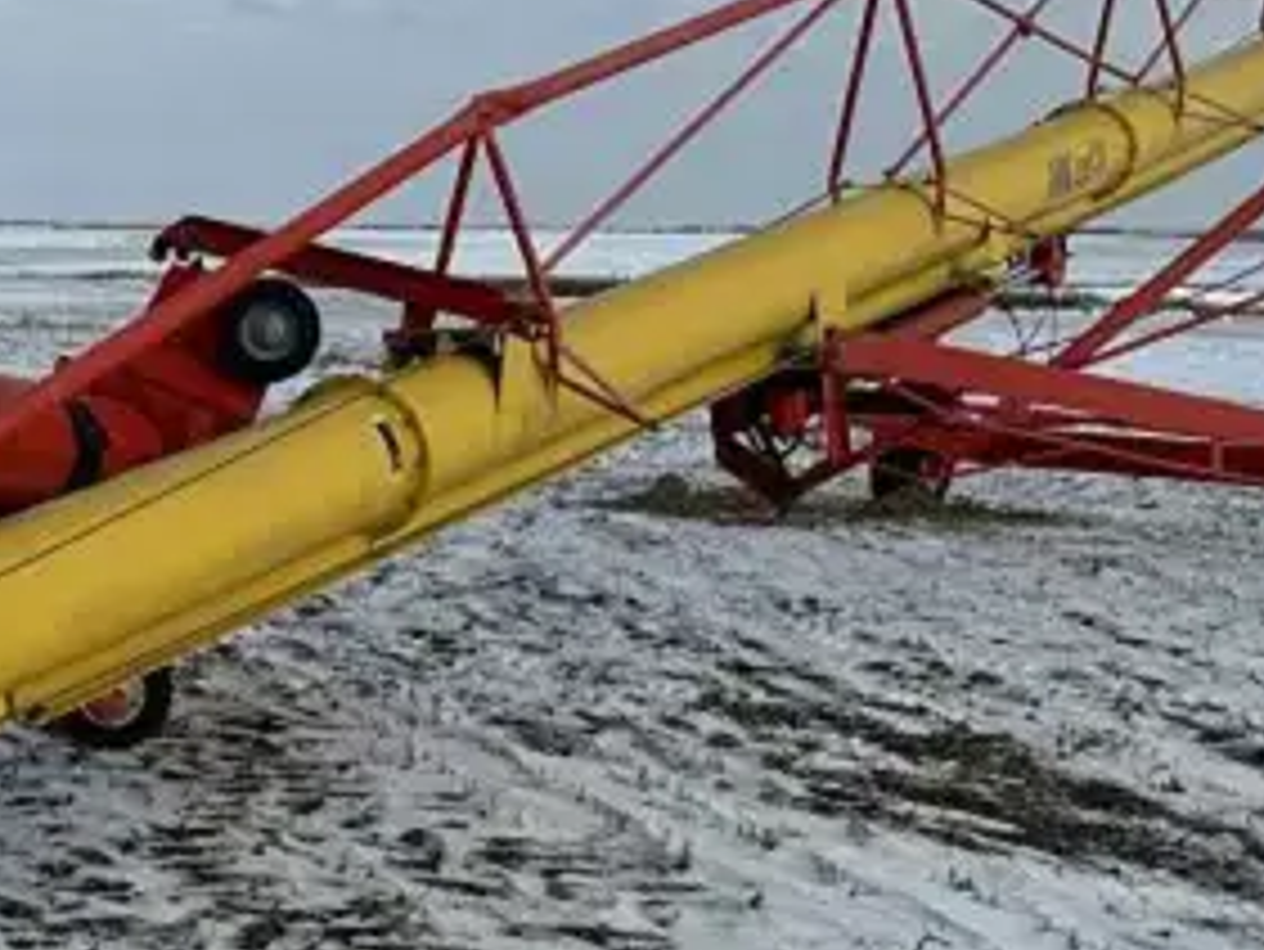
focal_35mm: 82
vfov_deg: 17.9
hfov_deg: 22.7
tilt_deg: -4.6
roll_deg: +0.2
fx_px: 2996
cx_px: -54
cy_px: 666
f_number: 1.78
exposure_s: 1/8197
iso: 80
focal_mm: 6.86
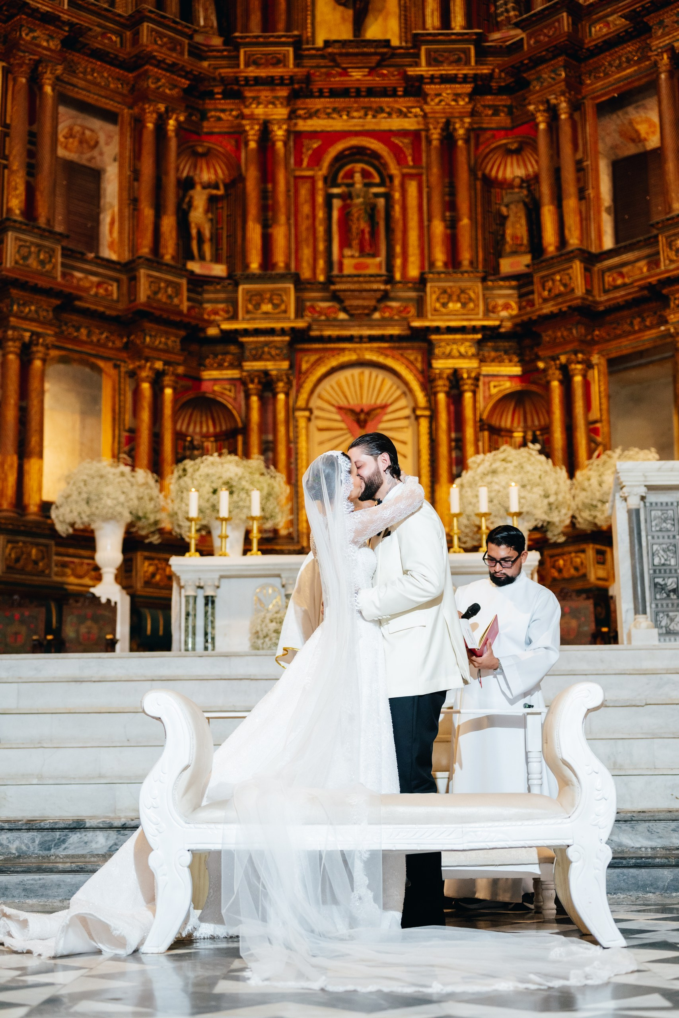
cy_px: 509
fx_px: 1414
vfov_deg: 39.6
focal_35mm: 50
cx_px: 340
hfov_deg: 27.0
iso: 1600
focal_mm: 50
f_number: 2.5
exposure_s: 1/200
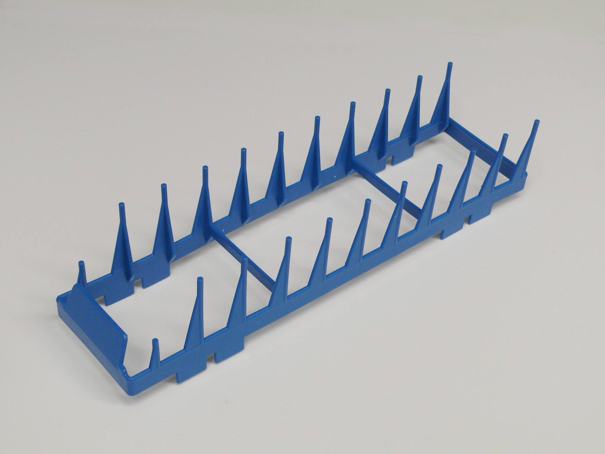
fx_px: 1101
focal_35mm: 63
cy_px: 227
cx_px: 302
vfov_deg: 23.3
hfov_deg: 30.7
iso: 100
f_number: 3.2
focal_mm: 10.4
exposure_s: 1/40
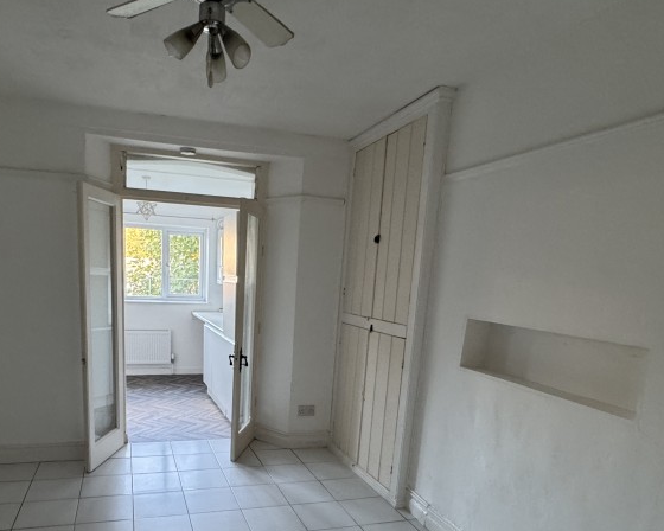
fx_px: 491
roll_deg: -2.2
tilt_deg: -12.5
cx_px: 267
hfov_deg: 67.5
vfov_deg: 54.8
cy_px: 382
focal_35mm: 25
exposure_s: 1/63
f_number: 2.2
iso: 320
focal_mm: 2.22
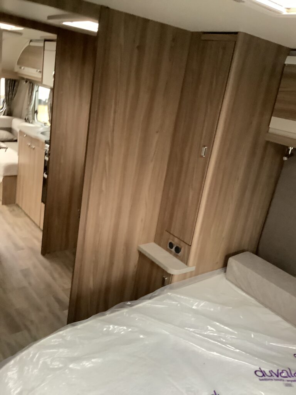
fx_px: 353
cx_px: 148
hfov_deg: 45.4
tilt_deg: -20.7
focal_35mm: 31
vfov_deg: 58.4
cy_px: 198
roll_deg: -11.6
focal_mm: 3.3
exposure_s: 1/30
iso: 400
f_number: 2.4
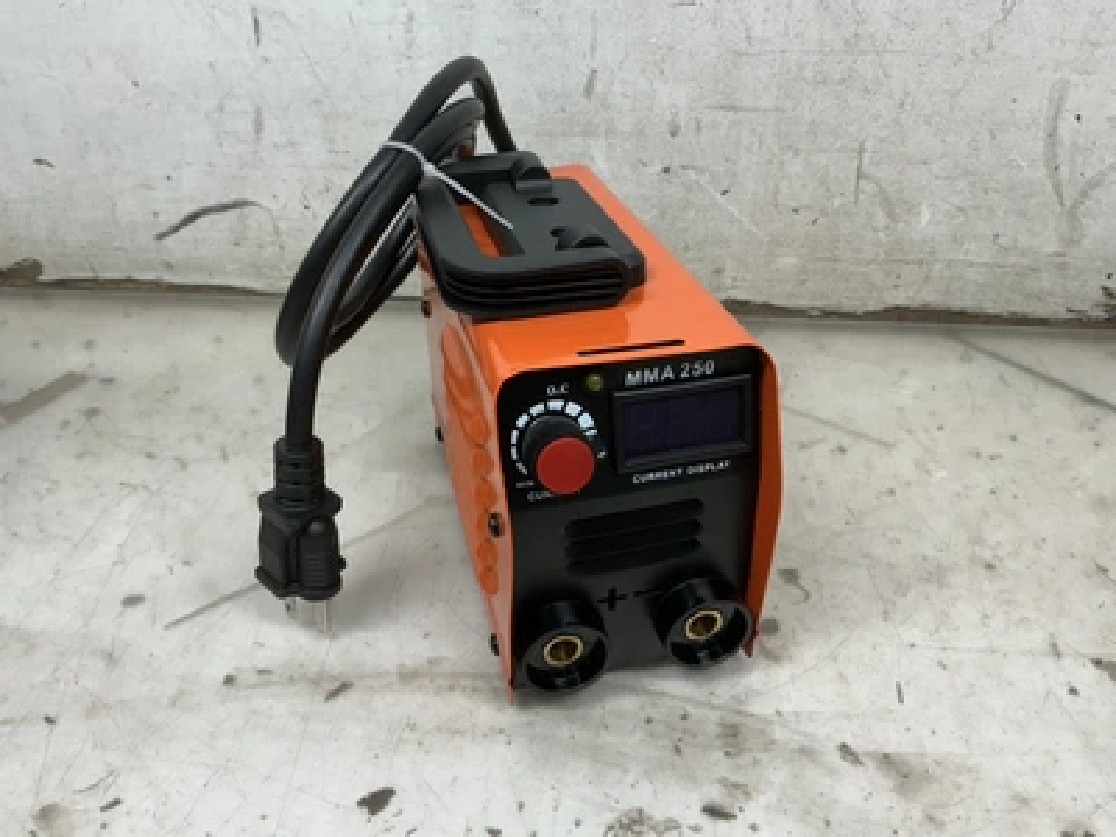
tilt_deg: -32.2
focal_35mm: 28
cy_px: 418
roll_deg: +1.7
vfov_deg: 49.7
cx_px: 558
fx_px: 903
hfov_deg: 63.4
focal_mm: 3
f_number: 1.8
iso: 50
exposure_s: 1/120
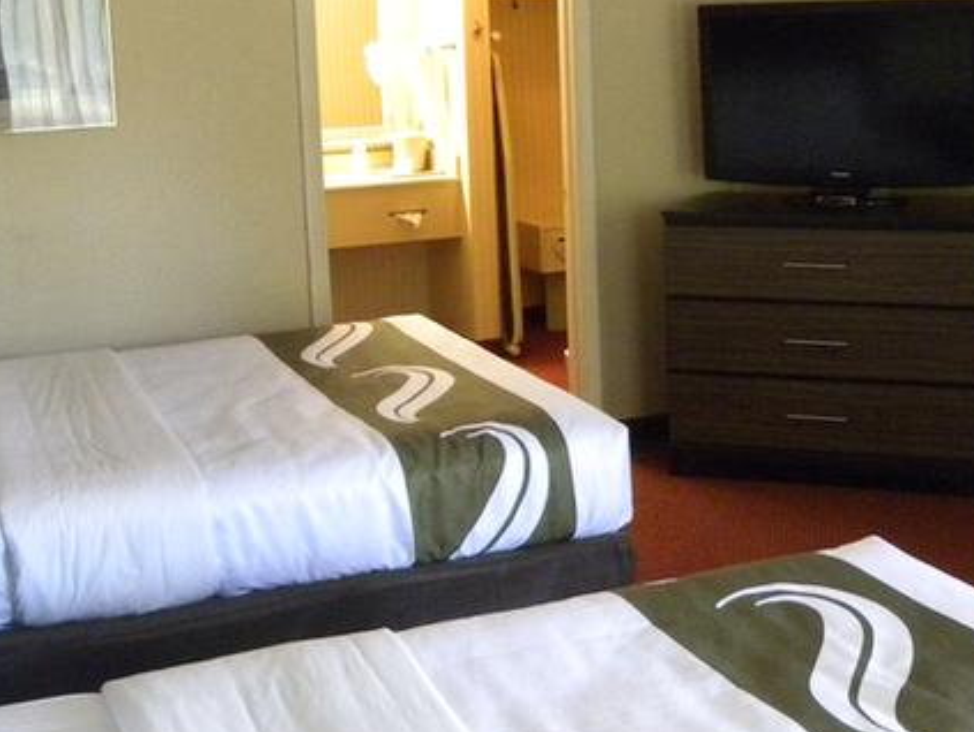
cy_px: 254
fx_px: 1633
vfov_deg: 25.2
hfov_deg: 32.9
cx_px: 659
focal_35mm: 58
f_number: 2.8
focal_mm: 4.6
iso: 400
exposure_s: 1/28.1
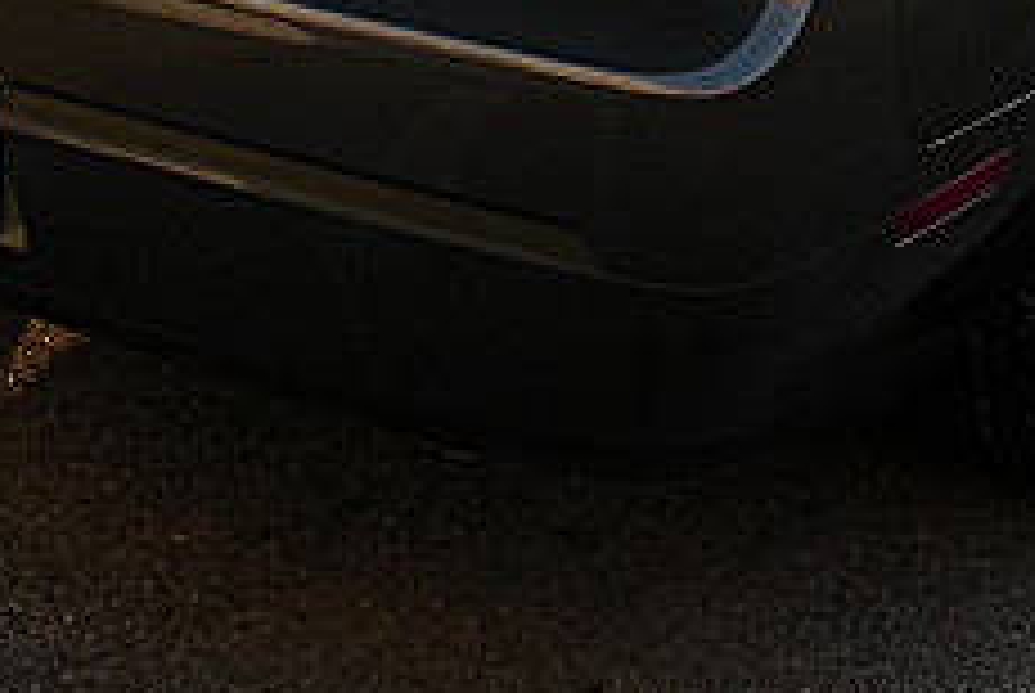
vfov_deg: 12.8
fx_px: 2994
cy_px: -220
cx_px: 486
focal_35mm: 104
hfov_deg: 19.6
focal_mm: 6.3
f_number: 2.8
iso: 50
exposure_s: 1/160
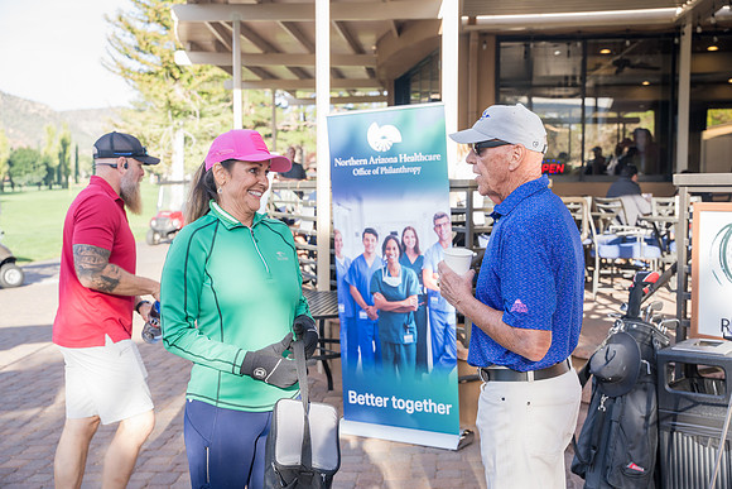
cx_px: 366
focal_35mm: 45
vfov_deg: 29.9
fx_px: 915
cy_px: 244
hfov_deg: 43.6
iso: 500
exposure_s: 1/400
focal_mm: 45
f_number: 4.5
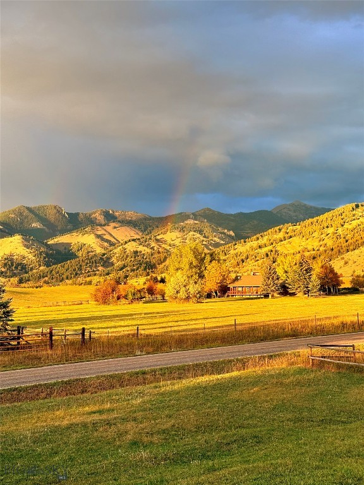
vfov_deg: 39.7
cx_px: 182
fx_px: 673
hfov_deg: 30.3
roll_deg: +0.0
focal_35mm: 48
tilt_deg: +4.2
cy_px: 242
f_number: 1.78
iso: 64
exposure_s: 1/293
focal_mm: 6.76
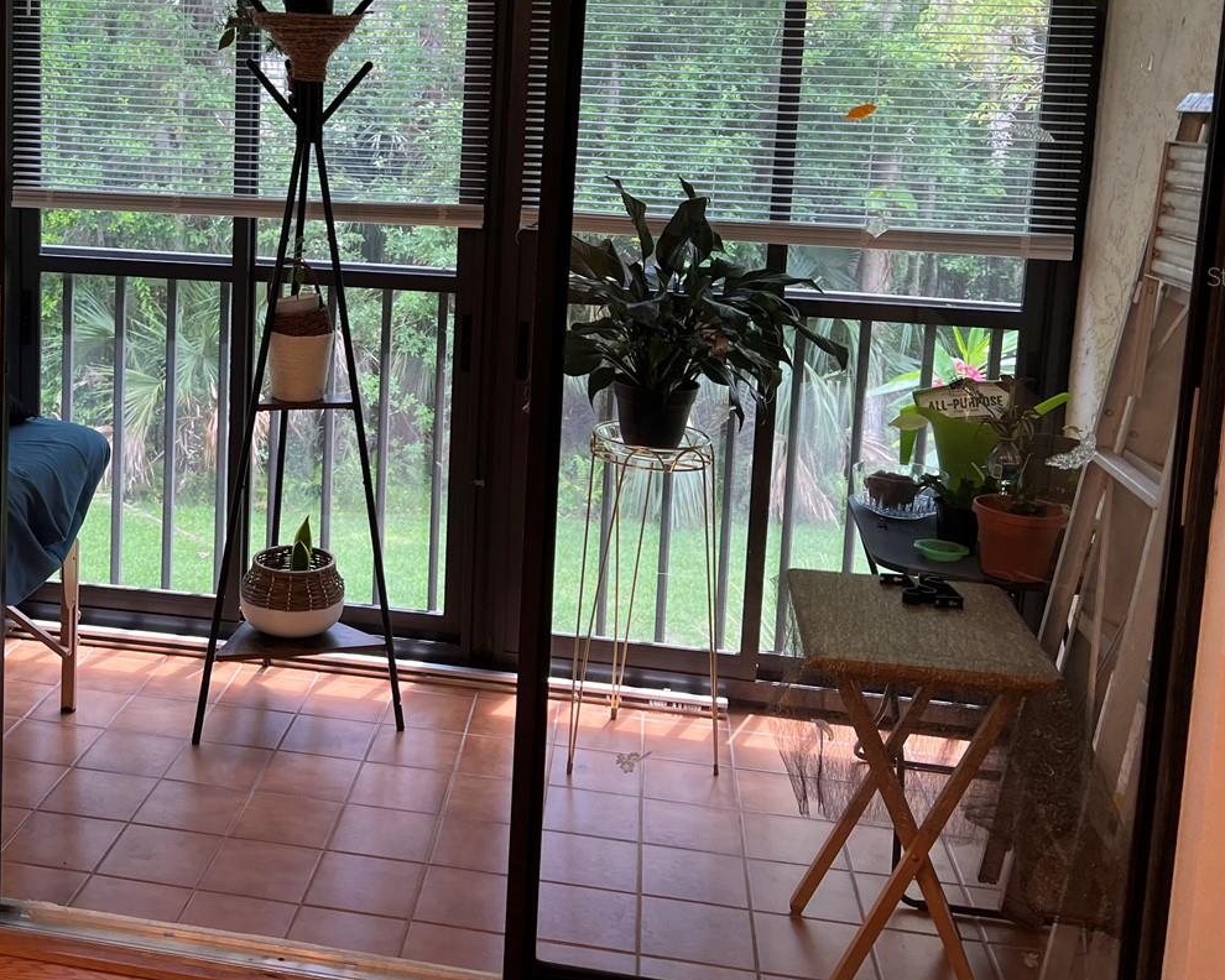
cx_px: 334
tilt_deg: -7.5
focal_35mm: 41
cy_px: 276
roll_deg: -2.2
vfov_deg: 35.9
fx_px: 1486
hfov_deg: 43.6
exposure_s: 1/120
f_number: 1.5
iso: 40
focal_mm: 5.7
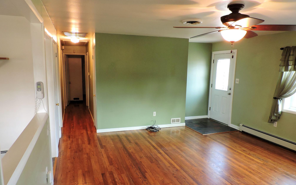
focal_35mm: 26
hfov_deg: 70.4
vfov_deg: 47.5
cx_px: 146
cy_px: 105
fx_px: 210
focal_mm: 4.3
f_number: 3
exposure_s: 1/30
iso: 400
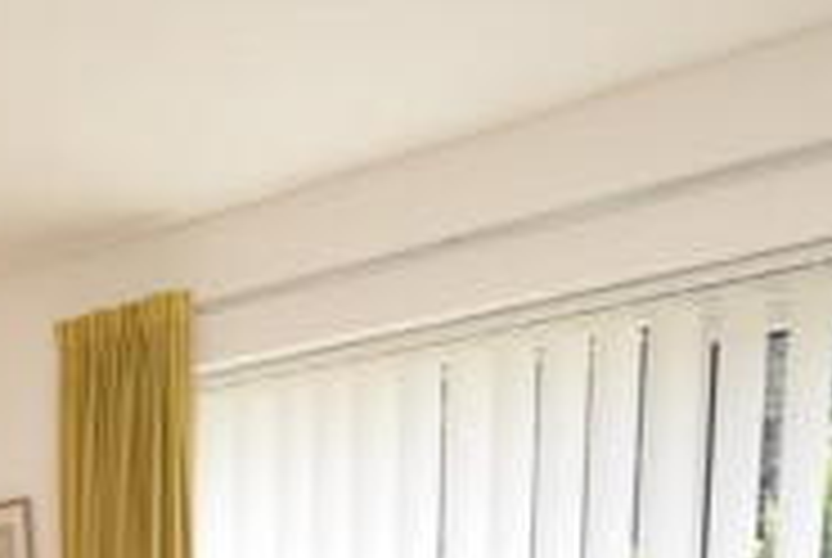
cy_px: 866
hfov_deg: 34.7
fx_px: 1227
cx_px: 43
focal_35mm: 53
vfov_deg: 21.1
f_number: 5.6
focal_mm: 10
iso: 250
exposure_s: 1/125
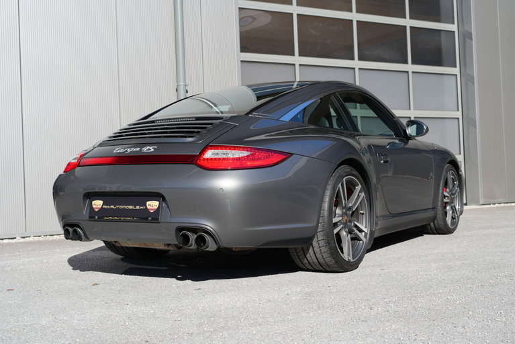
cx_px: 258
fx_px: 716
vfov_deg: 27.0
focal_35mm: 50
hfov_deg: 39.6
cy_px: 172
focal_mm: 50
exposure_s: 1/250
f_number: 5
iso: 100
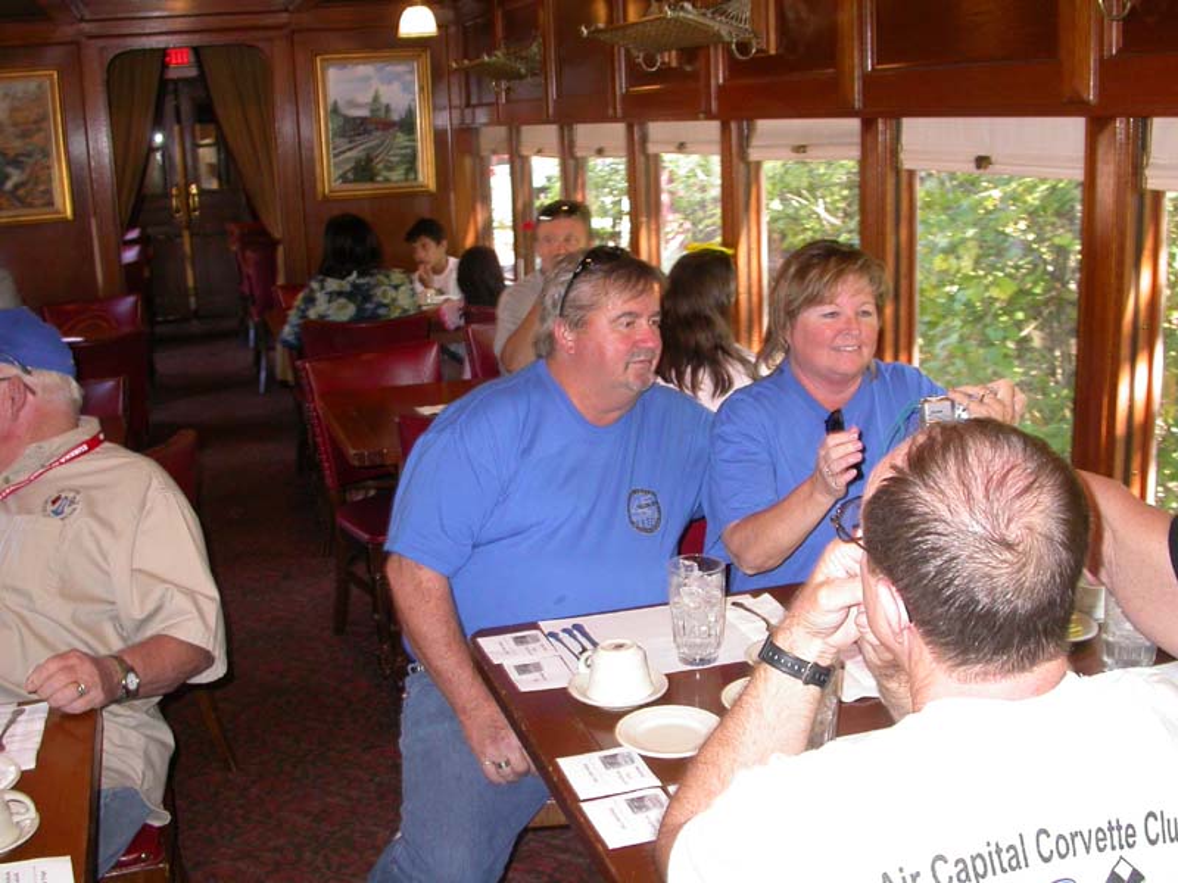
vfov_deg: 37.7
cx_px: 589
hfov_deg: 49.0
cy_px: 442
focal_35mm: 38
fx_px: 1293
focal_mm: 7.85
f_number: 2.6
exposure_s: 1/60
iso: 200
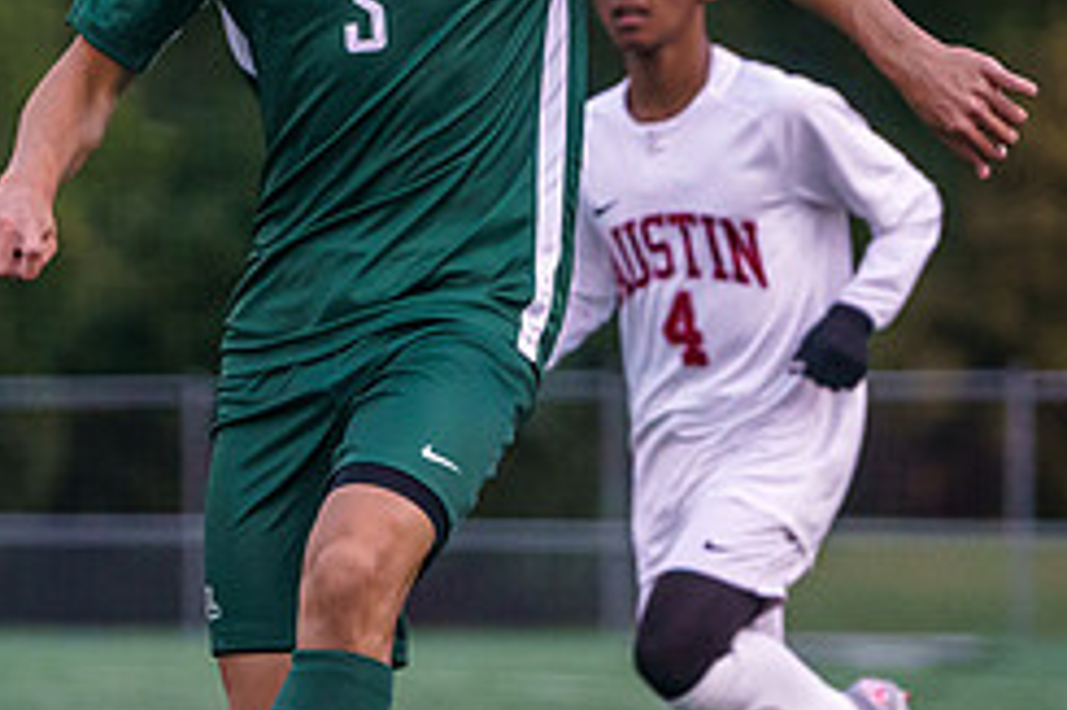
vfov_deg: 2.6
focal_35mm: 530
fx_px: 15698
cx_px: 350
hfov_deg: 3.9
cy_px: 365
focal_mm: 200
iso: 4000
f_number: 4.5
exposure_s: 1/1250
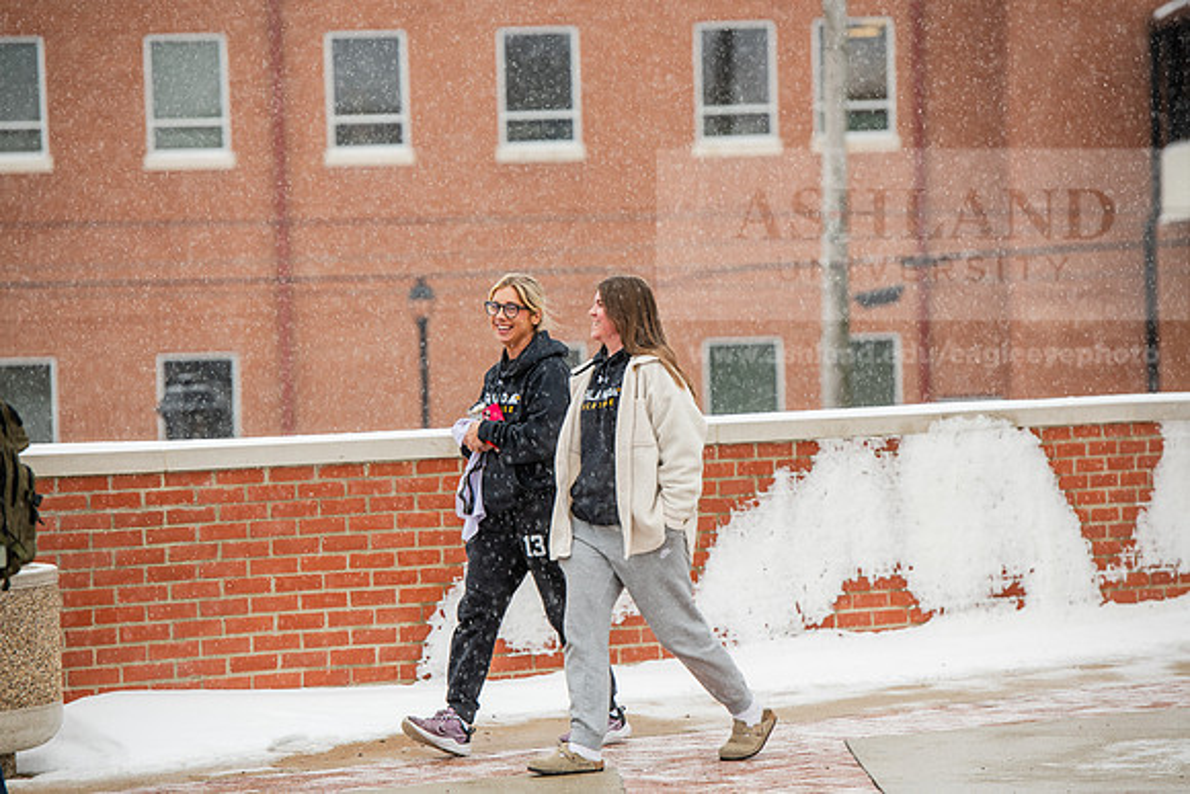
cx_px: 595
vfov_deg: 7.9
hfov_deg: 11.7
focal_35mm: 175
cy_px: 397
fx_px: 5786
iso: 400
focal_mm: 175
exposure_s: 1/200
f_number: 4.5
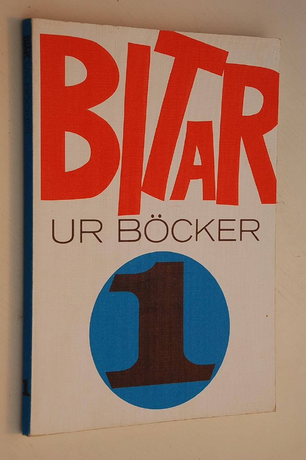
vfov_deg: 26.0
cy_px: 230
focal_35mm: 78
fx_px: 996
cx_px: 153
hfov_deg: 17.5
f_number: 8
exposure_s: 1/250
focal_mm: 52
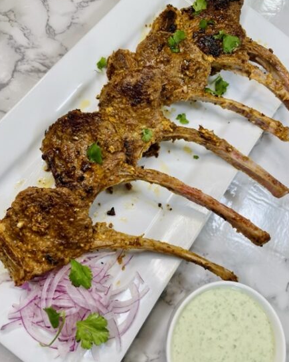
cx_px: 142
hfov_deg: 51.5
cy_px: 169
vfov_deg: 62.2
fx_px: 299
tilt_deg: -71.4
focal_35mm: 28
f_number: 1.6
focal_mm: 4.2
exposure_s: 1/120
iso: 64
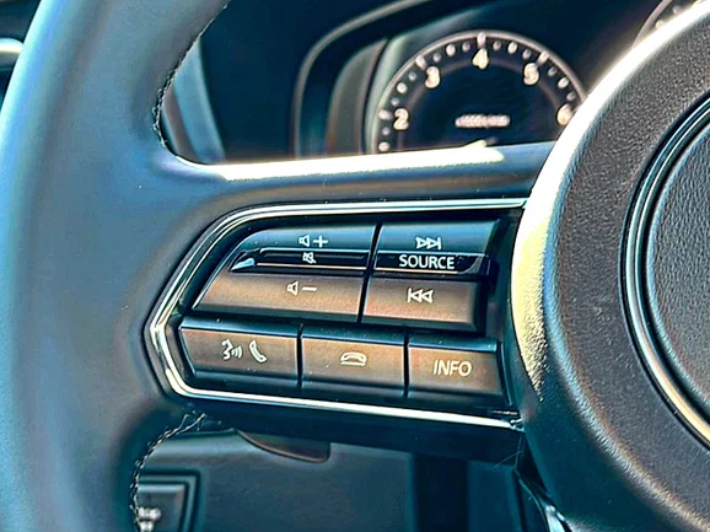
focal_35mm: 63
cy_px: 268
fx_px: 1292
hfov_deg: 30.7
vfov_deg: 23.3
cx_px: 335
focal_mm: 6.86
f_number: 1.78
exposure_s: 1/55
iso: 64
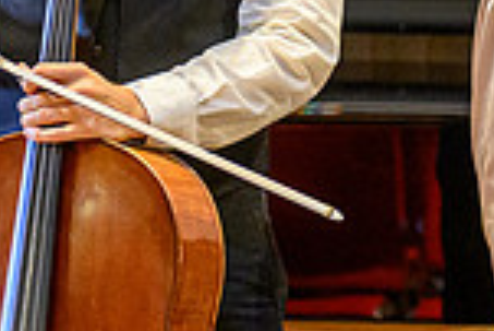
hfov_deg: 4.2
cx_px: 808
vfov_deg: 2.8
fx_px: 6703
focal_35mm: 488
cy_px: -105
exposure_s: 1/500
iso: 2000
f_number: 2.5
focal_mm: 82
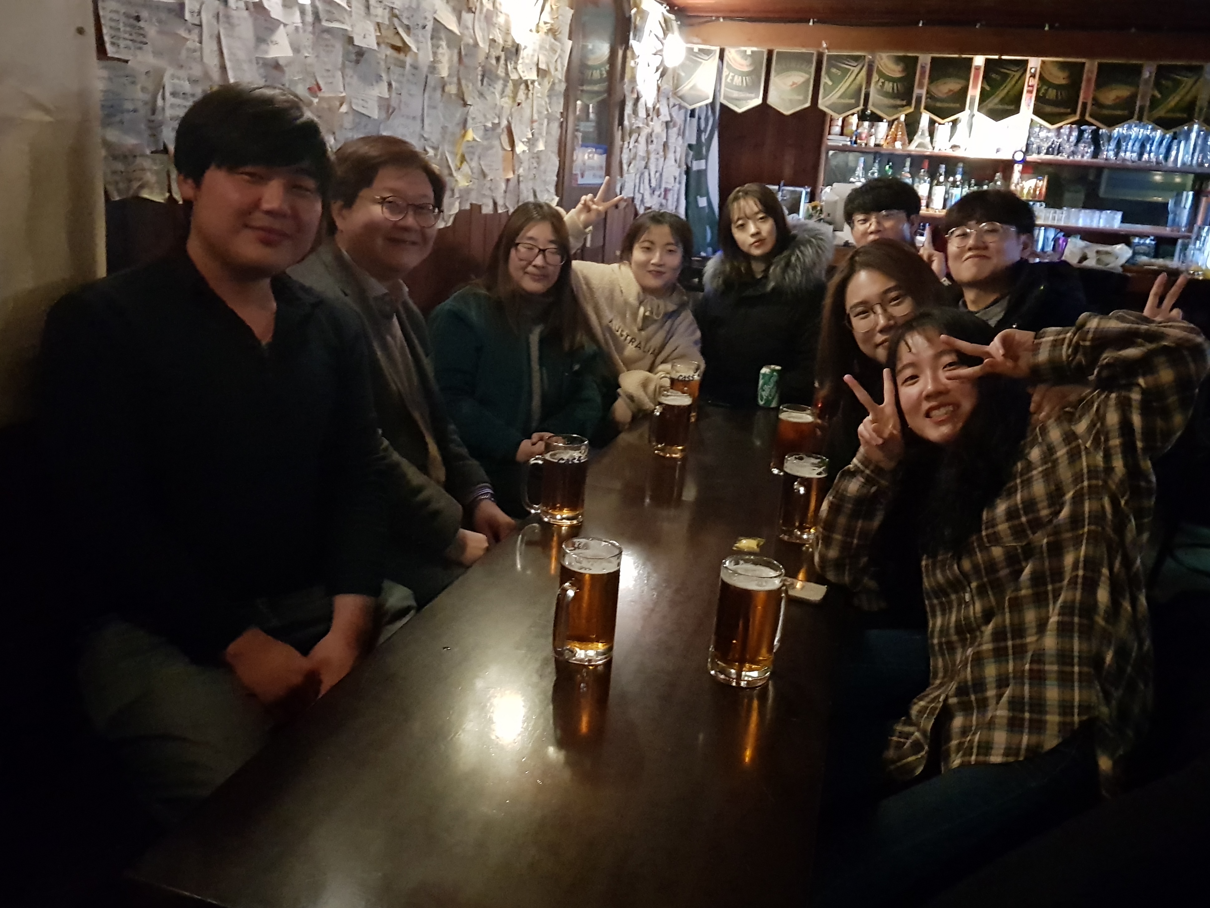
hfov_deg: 65.3
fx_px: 944
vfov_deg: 51.4
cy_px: 452
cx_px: 589
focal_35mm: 27
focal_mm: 4.2
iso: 1250
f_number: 1.7
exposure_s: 1/10
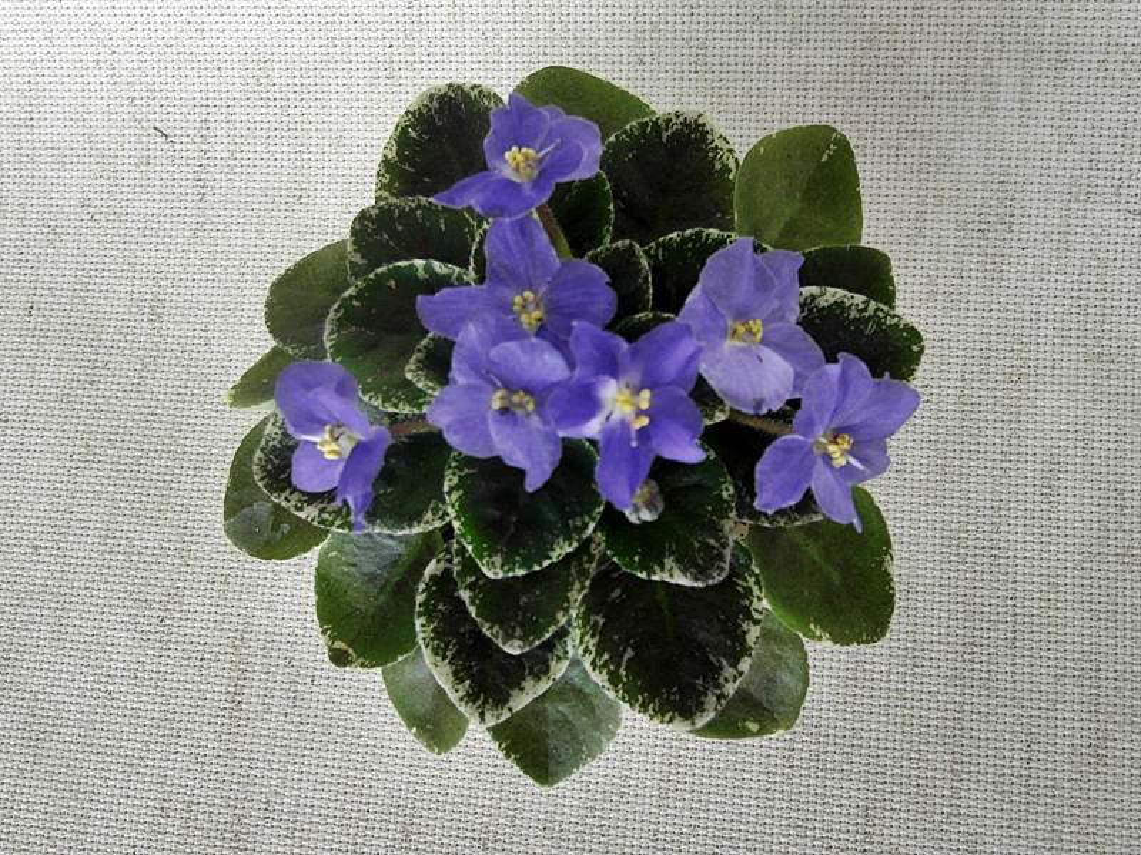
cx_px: 570
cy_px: 428
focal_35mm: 24
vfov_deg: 56.8
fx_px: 791
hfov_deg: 71.6
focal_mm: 5.2
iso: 120
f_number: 2.5
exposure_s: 1/45
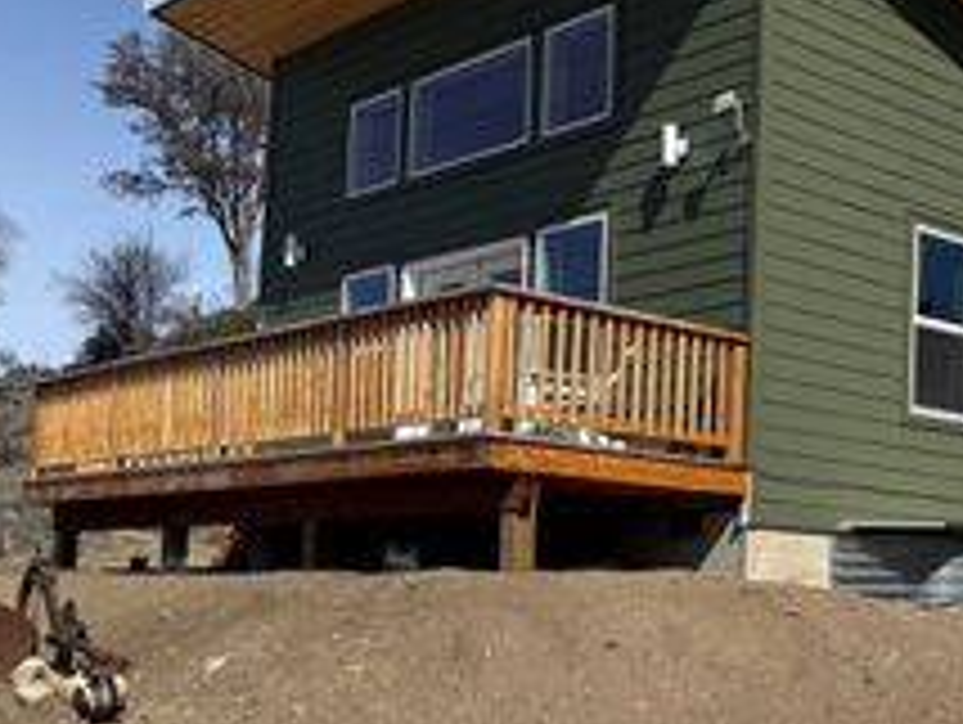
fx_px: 1560
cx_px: 810
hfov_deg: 33.0
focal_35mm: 56
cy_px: 456
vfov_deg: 26.1
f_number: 1.78
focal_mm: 6.76
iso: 80
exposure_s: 1/7353
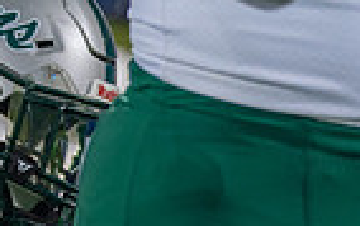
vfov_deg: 2.8
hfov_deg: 4.4
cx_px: -303
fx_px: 4595
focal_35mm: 468
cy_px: -288
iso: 800
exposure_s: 1/500
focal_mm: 91
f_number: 2.8
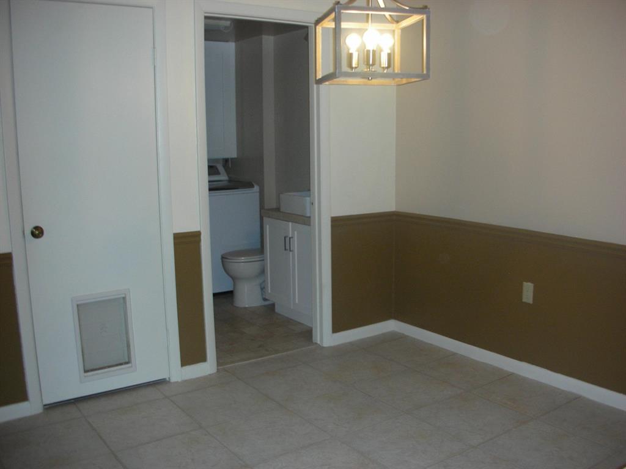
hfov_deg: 52.6
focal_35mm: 35
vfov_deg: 40.7
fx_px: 633
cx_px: 313
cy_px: 234
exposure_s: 1/60.1
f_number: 3
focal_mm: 5.8
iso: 115
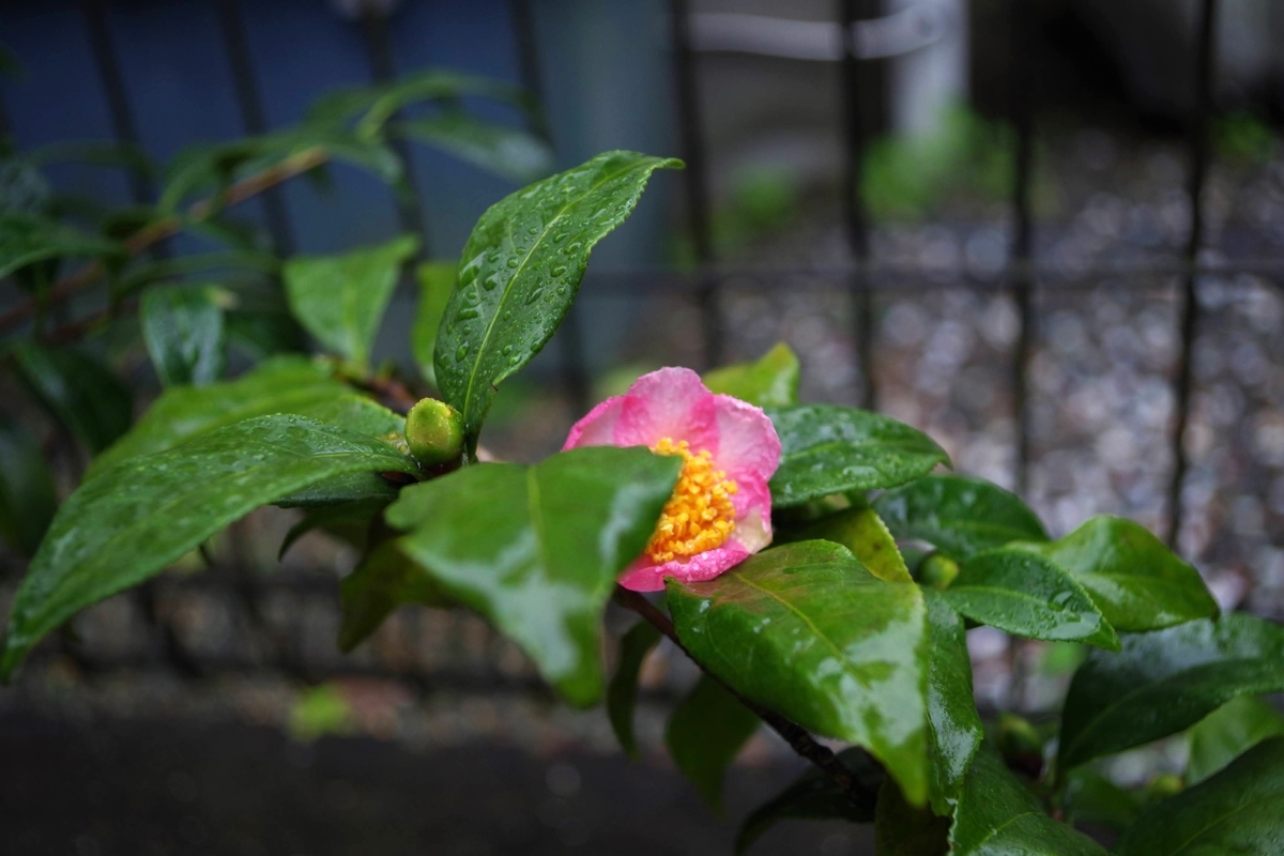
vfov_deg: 31.9
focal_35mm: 42
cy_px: 428
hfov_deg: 46.4
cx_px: 642
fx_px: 1498
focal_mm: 28.13
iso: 200
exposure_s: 1/60
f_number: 4
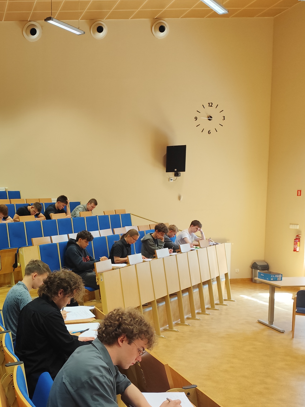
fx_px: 482
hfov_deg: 31.4
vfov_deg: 45.4
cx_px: -26
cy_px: 257
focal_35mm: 41
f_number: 1.65
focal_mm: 6.14
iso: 400
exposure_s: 1/100
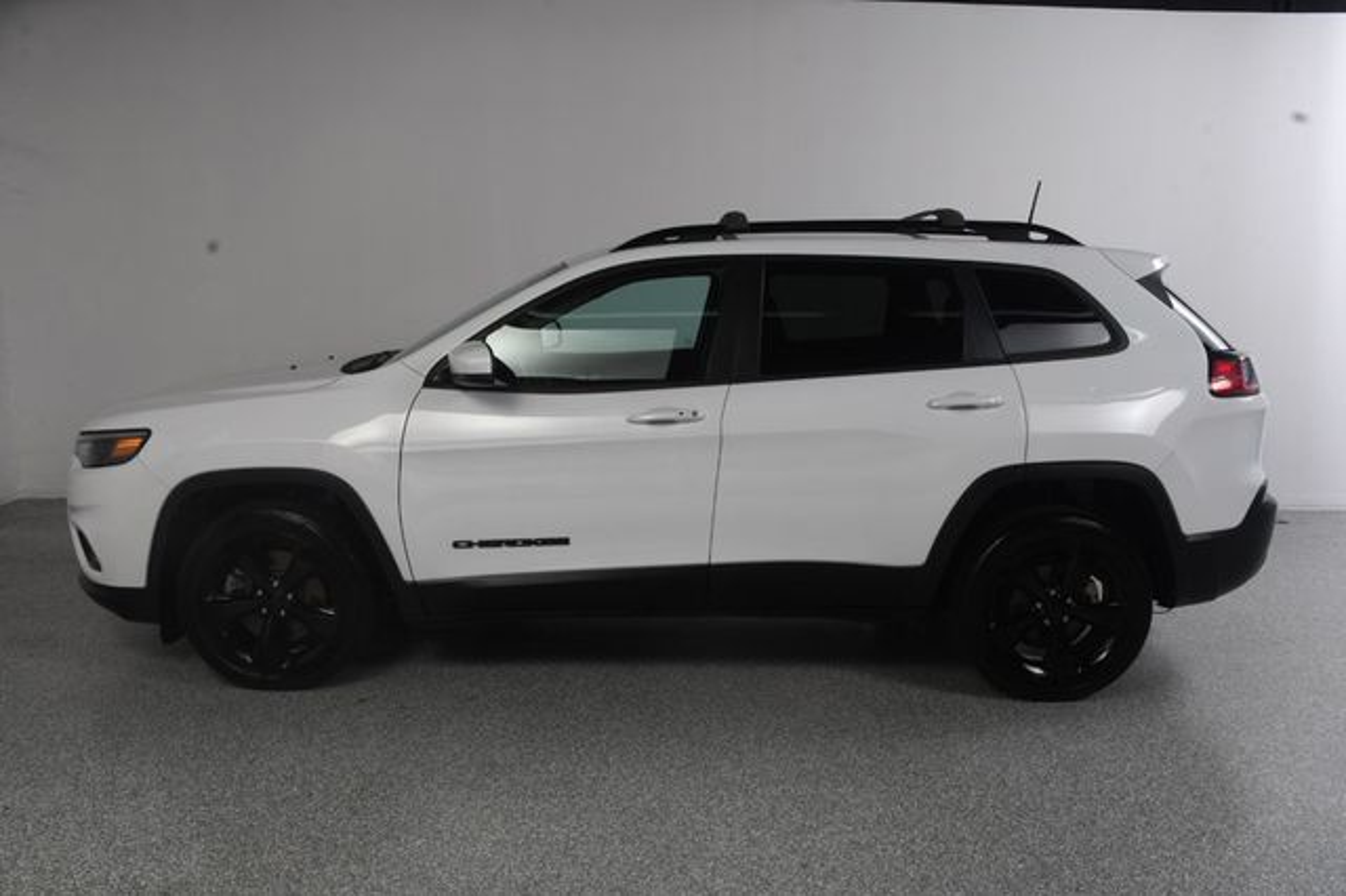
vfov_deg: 39.9
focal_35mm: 33
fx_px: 1233
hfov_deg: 57.2
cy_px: 448
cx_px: 673
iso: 100
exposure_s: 1/160
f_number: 13
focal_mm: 22
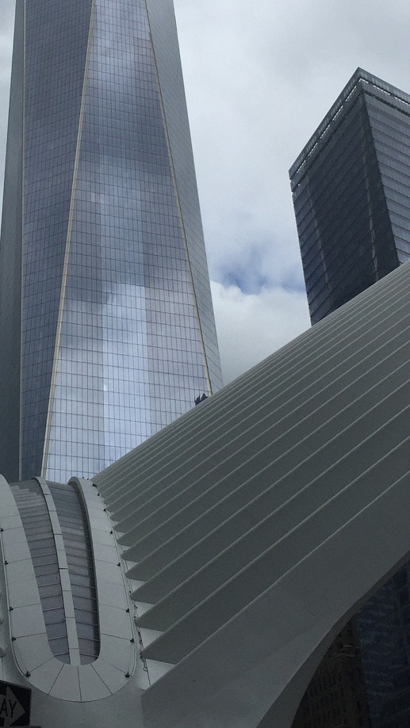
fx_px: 1063
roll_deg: +1.4
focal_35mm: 55
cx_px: 128
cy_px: 215
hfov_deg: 21.7
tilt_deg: +35.8
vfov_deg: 37.2
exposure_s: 1/5650
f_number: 2.2
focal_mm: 4.15
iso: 32
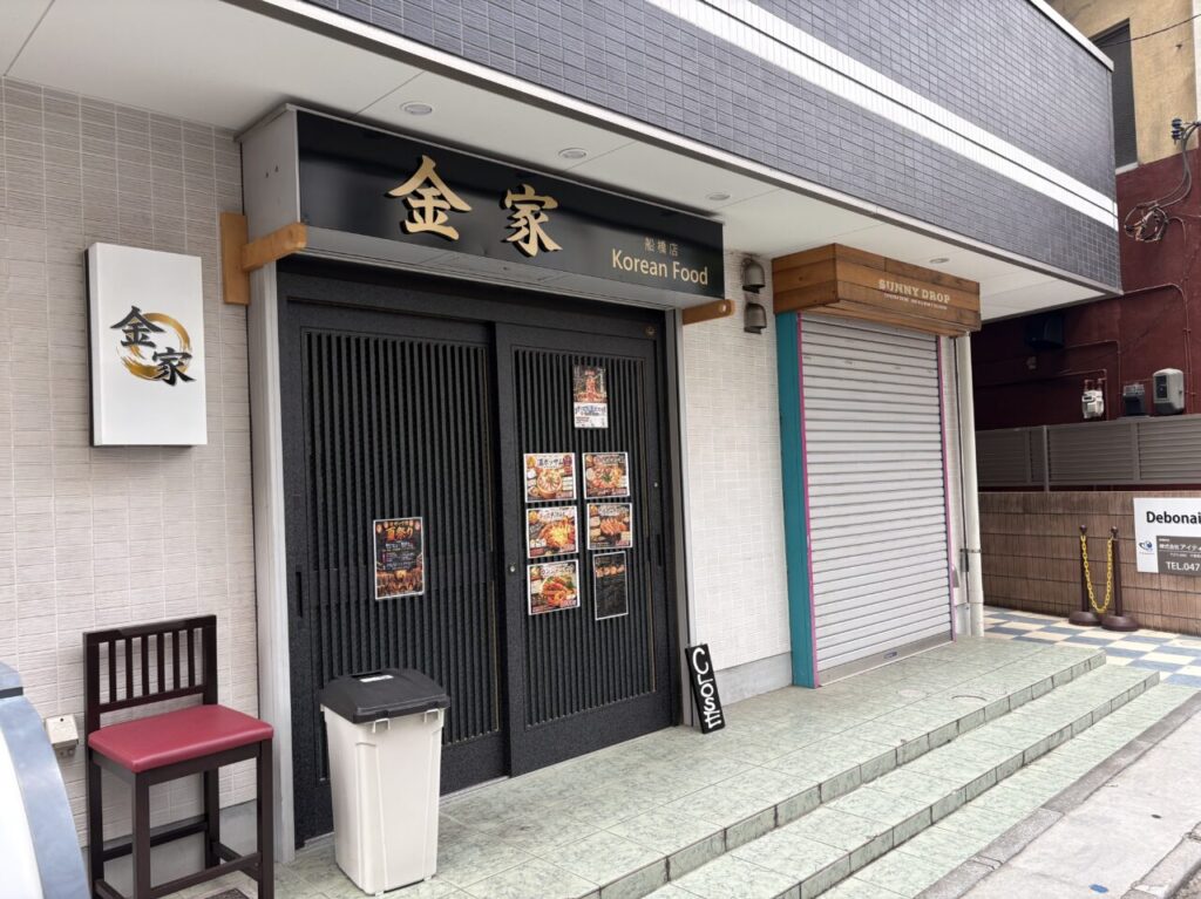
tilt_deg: +0.9
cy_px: 450
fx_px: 902
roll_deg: +3.6
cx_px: 600
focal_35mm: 26
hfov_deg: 67.3
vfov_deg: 53.0
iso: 40
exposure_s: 1/265
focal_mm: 5.96
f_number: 1.6
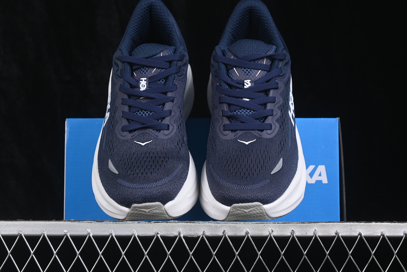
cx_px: 204
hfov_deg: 27.0
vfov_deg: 18.2
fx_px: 848
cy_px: 136
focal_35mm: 75
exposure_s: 1/60
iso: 160
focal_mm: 50
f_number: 6.3
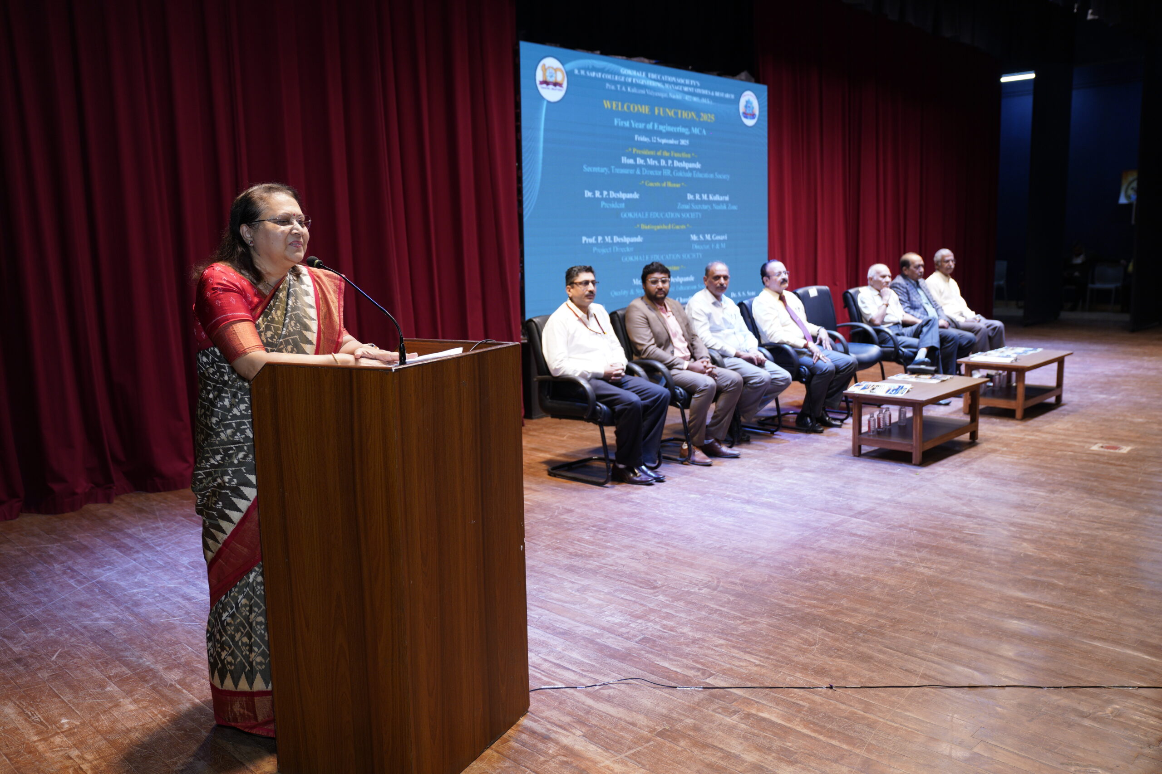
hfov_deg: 63.7
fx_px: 936
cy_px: 387
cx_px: 581
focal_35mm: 29
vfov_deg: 45.0
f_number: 3.2
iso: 500
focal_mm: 29
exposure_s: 1/160
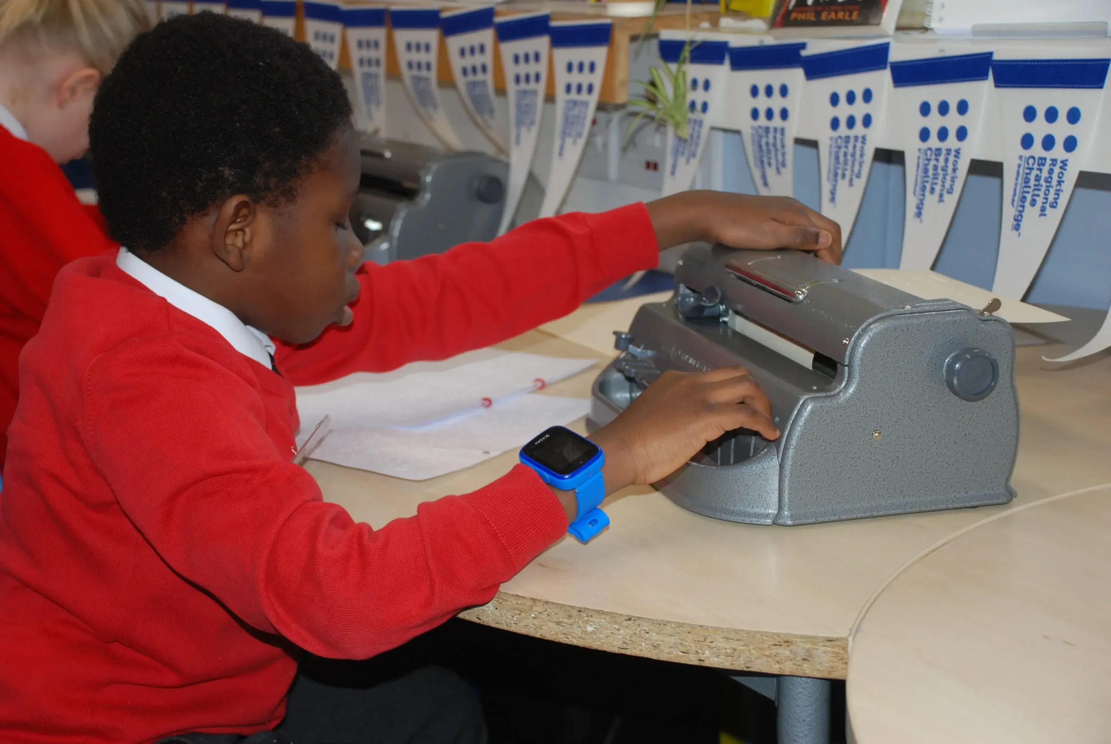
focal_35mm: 60
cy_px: 372
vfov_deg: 22.7
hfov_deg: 33.4
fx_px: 1854
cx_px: 556
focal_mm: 40
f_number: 4.5
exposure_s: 1/60
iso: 200
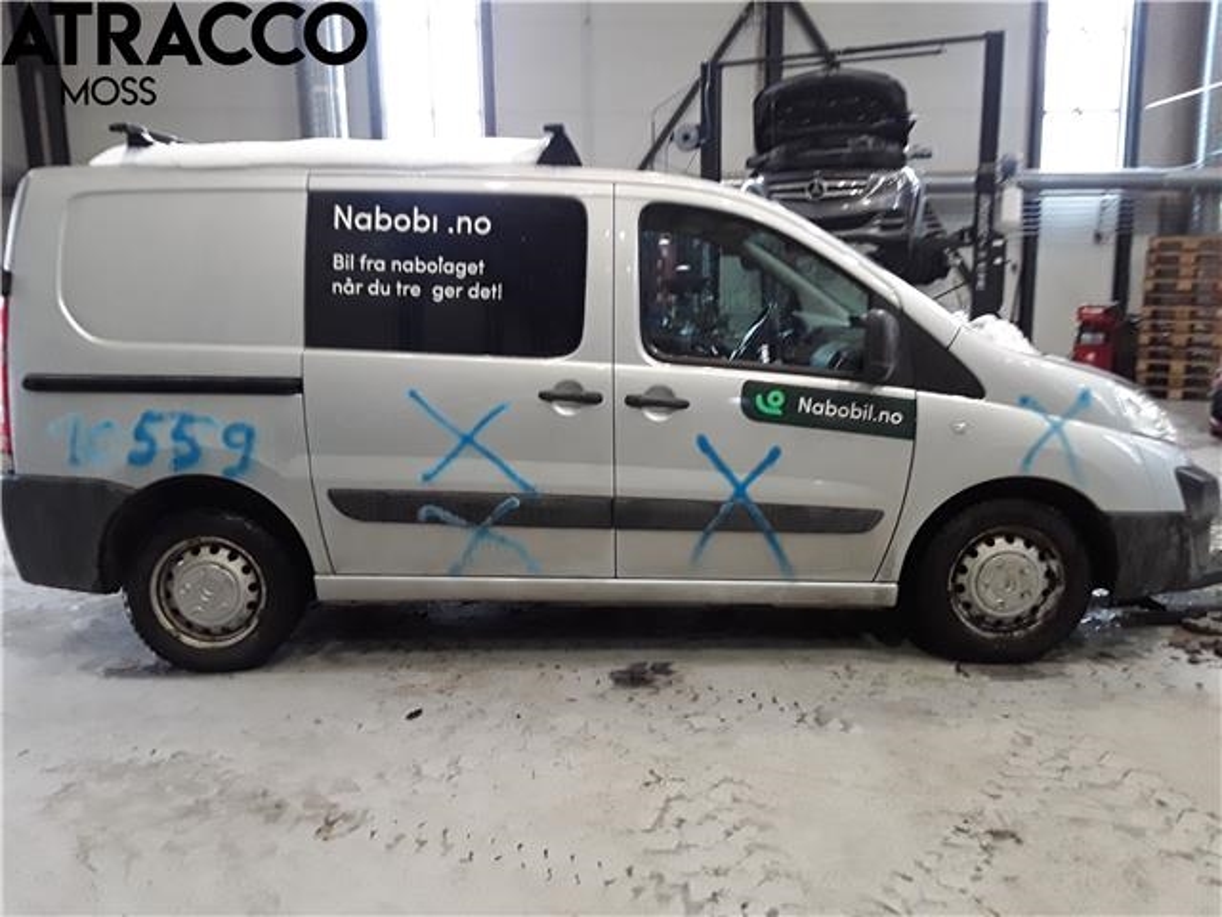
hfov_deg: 63.4
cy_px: 458
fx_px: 988
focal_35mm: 28
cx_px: 611
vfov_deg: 49.7
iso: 200
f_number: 1.9
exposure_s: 1/33
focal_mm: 2.91
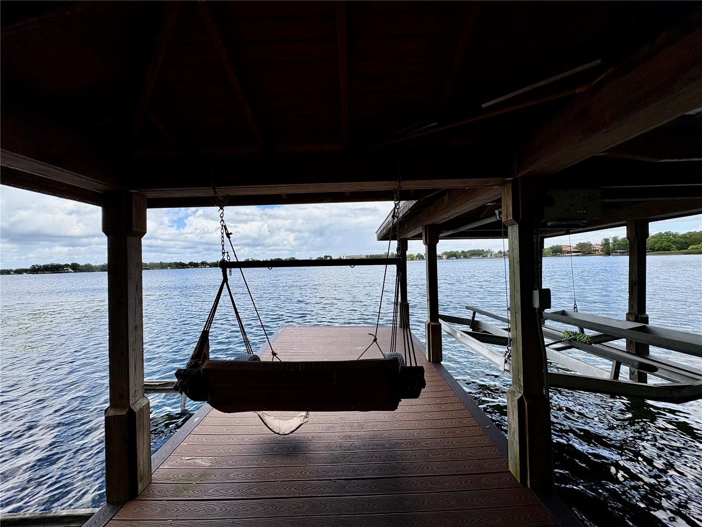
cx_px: 351
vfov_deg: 85.7
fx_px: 284
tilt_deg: +2.0
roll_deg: +3.0
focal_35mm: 14
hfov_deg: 102.1
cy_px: 264
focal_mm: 2.22
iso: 40
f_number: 2.2
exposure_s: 1/2028
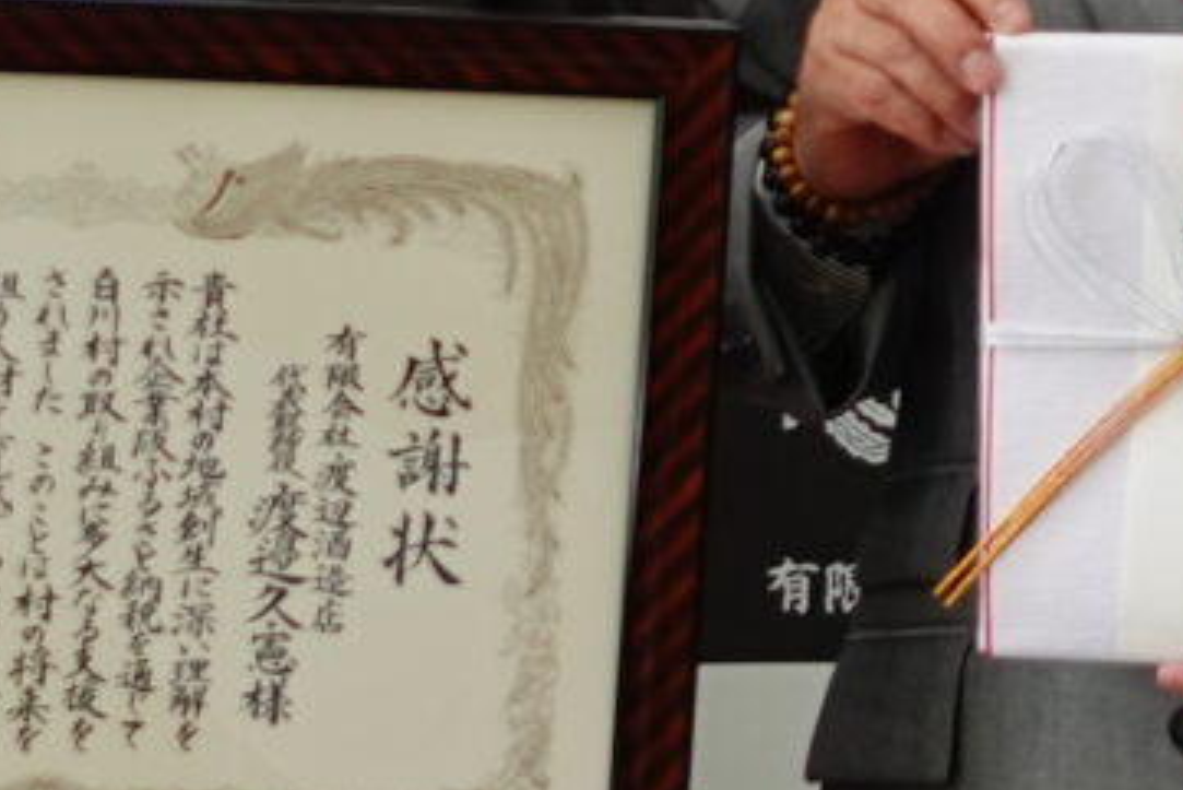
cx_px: 551
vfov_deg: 6.0
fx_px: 7462
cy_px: -490
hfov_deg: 9.1
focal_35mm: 227
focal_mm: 12.27
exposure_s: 1/60
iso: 125
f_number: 2.8
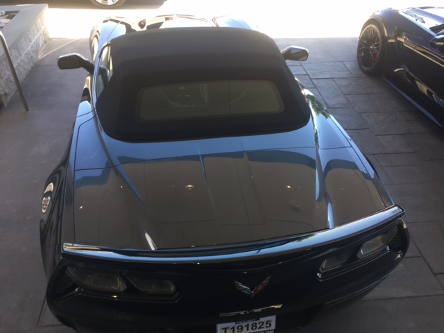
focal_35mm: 29
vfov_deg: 48.2
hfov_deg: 61.7
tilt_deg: -40.6
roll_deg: +1.5
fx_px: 372
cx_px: 222
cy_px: 166
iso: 25
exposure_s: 1/120
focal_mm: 4.15
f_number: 2.2
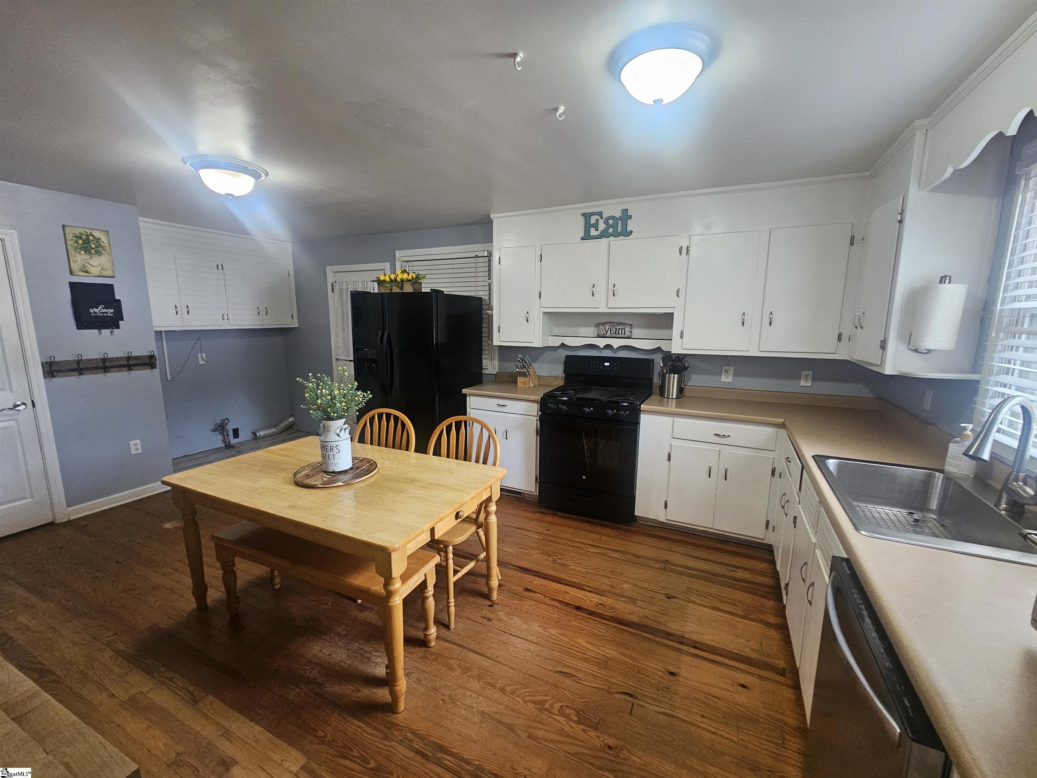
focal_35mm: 13
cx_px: 518
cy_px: 389
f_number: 2.2
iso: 320
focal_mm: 2.2
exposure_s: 1/60
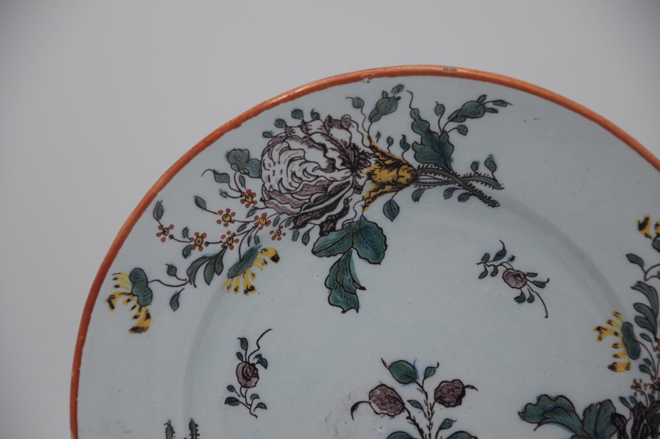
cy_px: 220
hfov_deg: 13.1
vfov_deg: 8.7
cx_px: 330
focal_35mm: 158
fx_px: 2884
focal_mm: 105
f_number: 5.6
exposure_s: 1/100
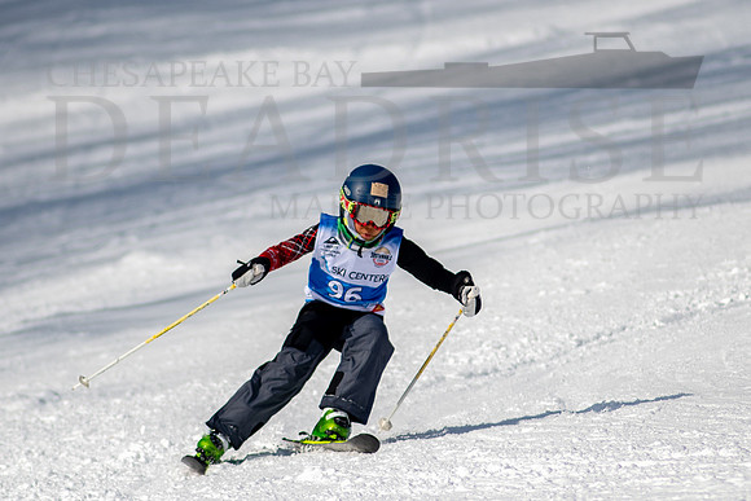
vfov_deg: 1.8
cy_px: 238
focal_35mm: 777
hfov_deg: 2.7
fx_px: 16212
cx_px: 376
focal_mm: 300
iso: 100
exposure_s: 1/6400
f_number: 2.8
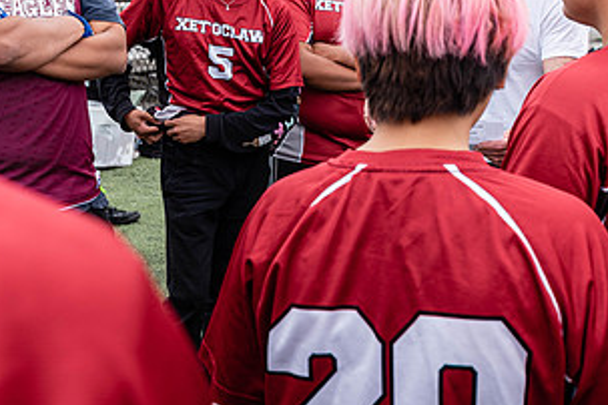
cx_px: 281
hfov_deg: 30.1
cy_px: 187
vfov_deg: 20.3
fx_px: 1131
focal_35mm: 67
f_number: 5.6
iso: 180
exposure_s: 1/400
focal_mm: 35
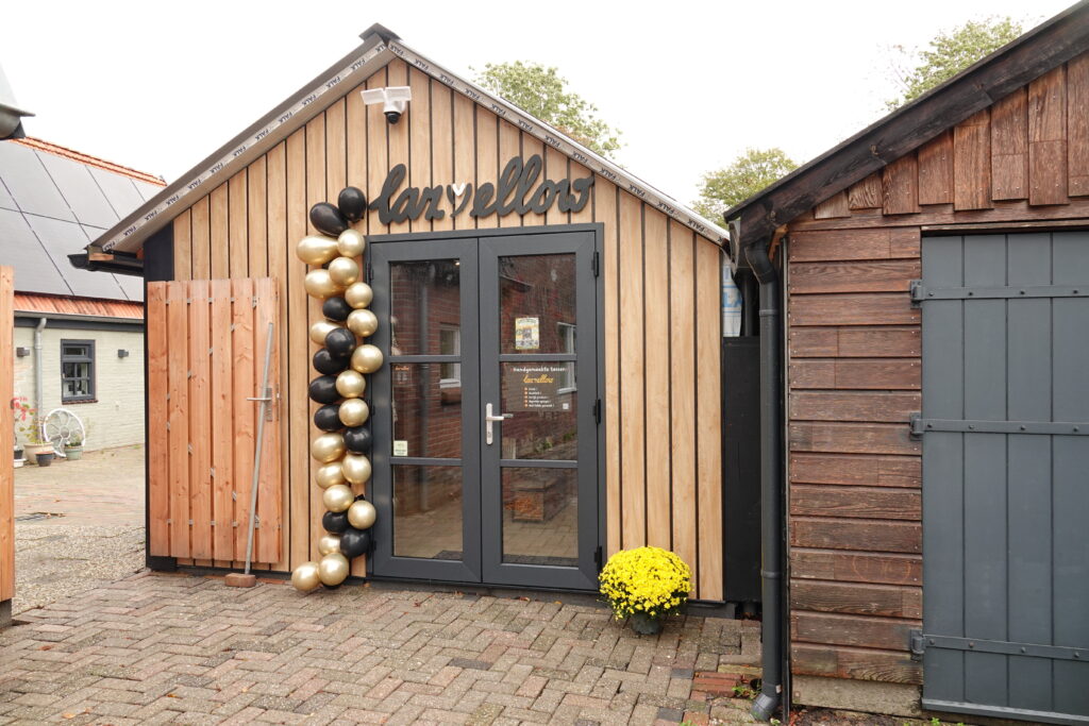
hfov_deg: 73.7
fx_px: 726
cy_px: 363
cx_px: 544
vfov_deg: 53.1
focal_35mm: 24
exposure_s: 1/100
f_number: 4
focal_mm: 8.8
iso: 125
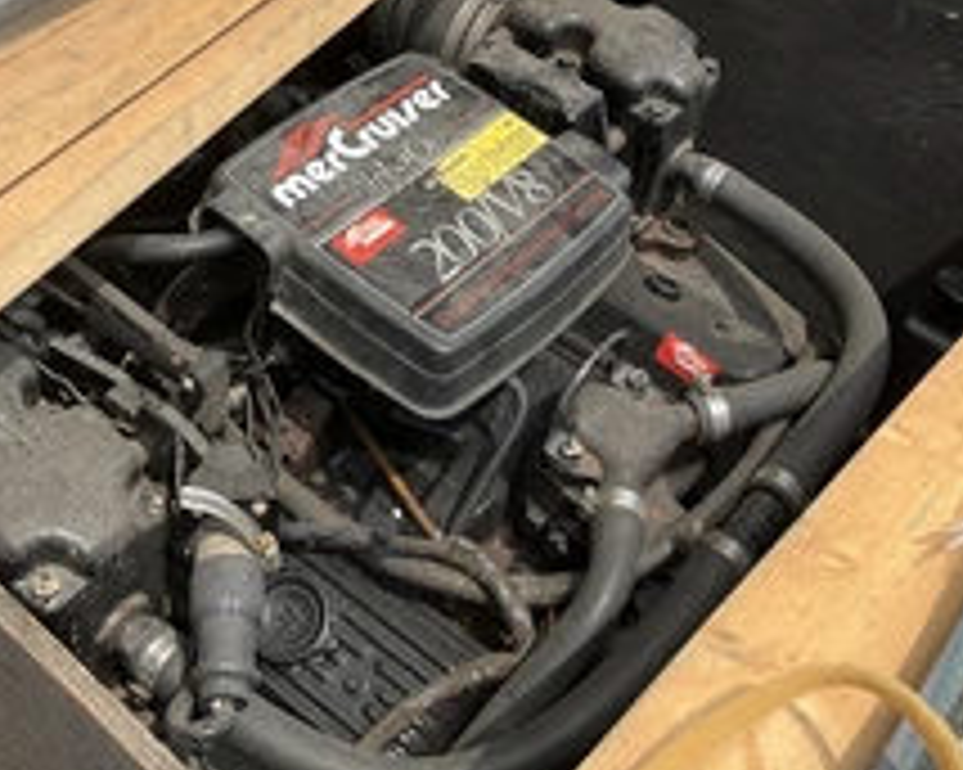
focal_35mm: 53
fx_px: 1510
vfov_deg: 28.3
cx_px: 423
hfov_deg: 35.3
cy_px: 221
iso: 25
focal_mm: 3
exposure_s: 1/1055
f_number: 1.8
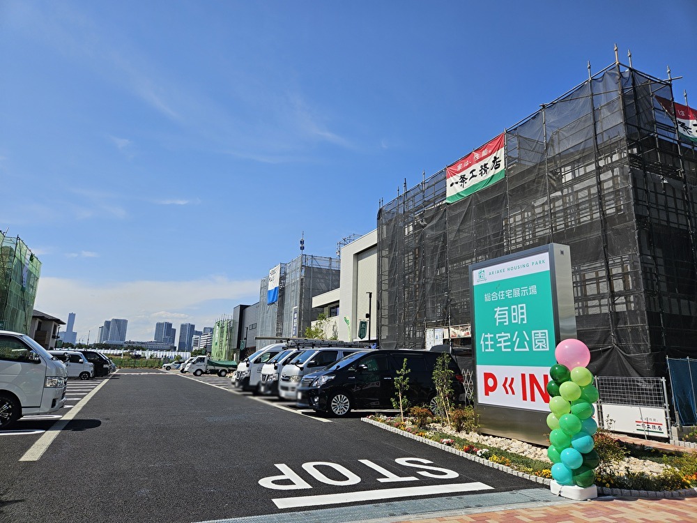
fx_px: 463
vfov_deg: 58.9
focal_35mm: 23
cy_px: 262
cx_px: 348
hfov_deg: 73.9
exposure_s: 1/3042
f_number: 1.8
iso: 25
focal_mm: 5.4
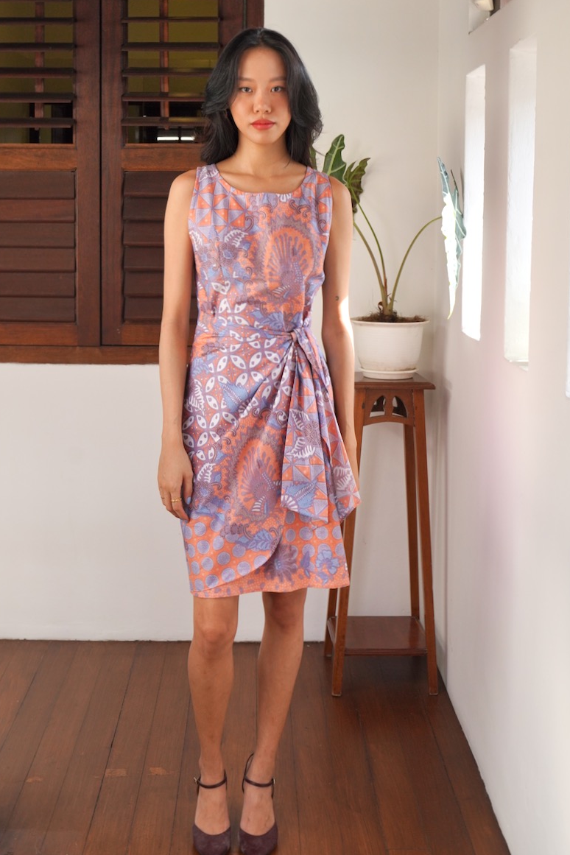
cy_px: 415
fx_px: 736
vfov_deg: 60.3
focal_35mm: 31
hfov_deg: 42.3
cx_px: 284
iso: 400
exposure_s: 1/160
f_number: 6.3
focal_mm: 30
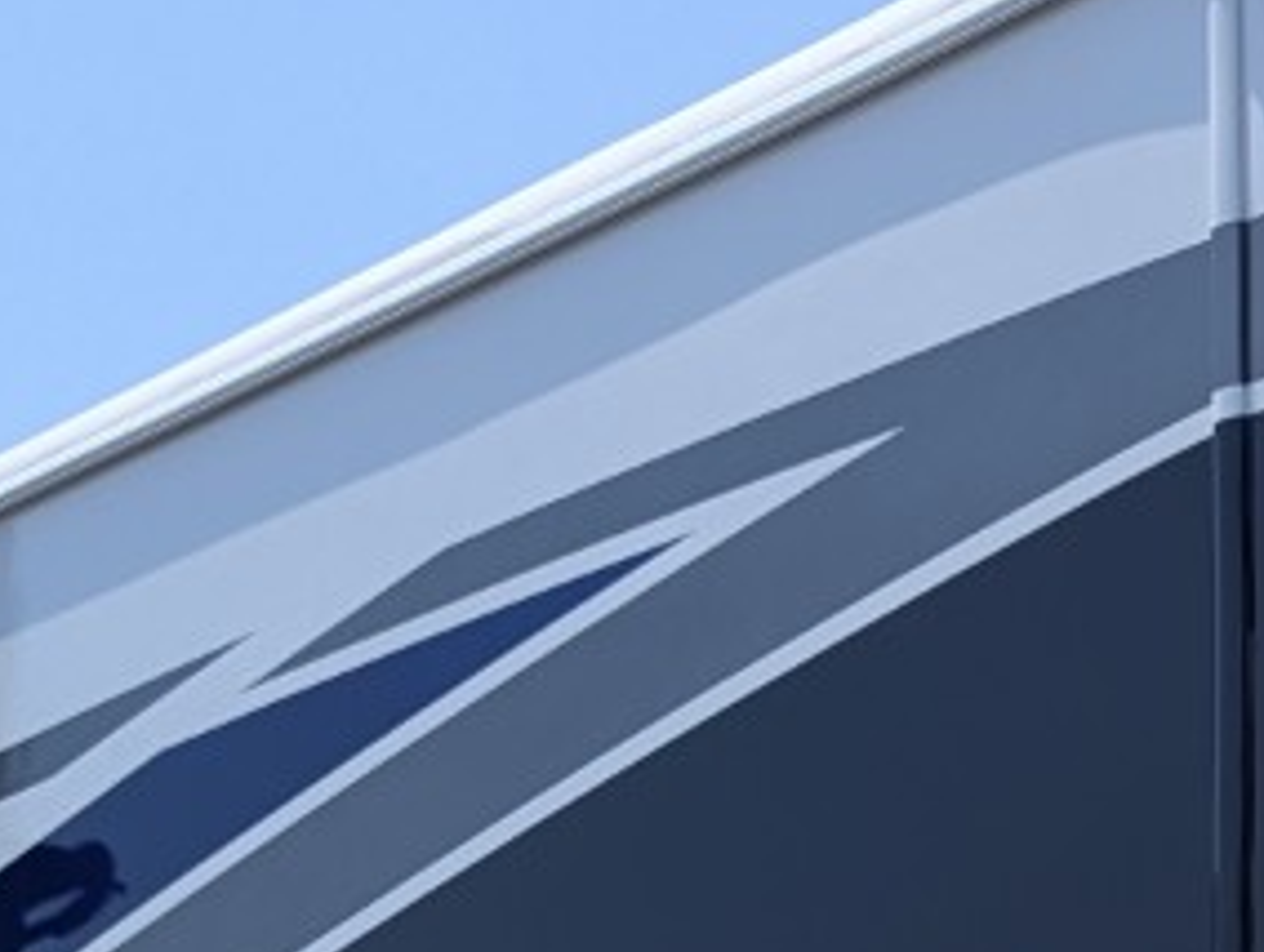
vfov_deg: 11.8
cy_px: 1570
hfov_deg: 16.6
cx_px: 768
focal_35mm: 118
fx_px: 4316
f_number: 1.85
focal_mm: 6.81
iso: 42
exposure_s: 1/1855
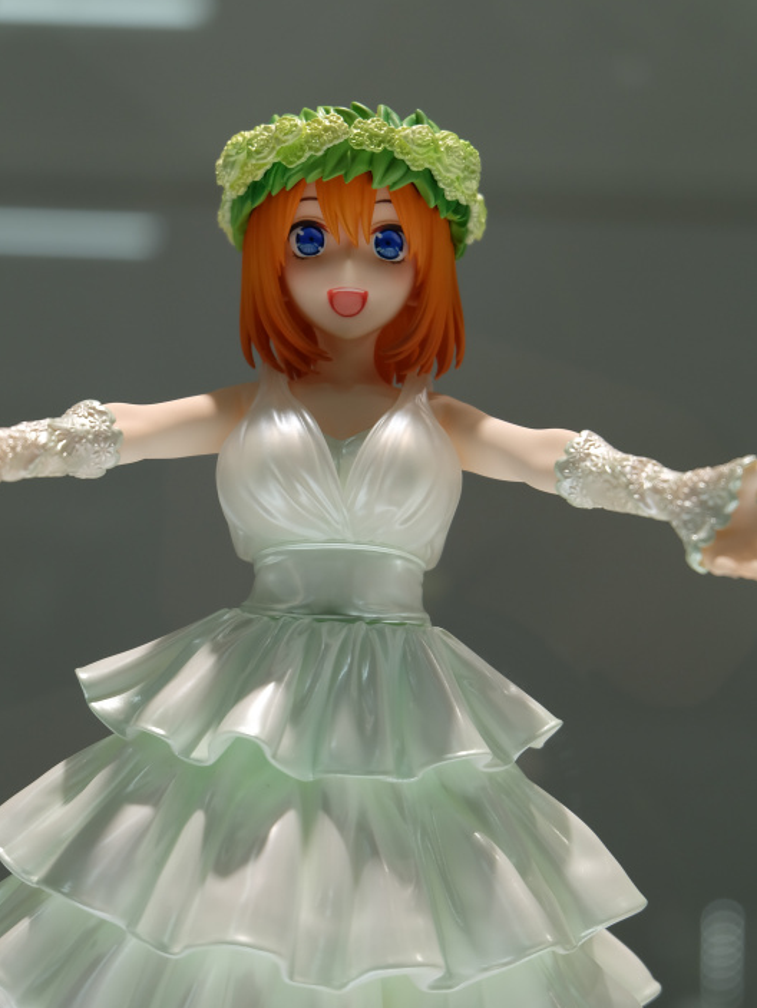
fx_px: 2389
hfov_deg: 18.0
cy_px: 509
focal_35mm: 82
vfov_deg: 23.8
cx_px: 376
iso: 250
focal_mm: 50
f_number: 5.6
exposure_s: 1/125
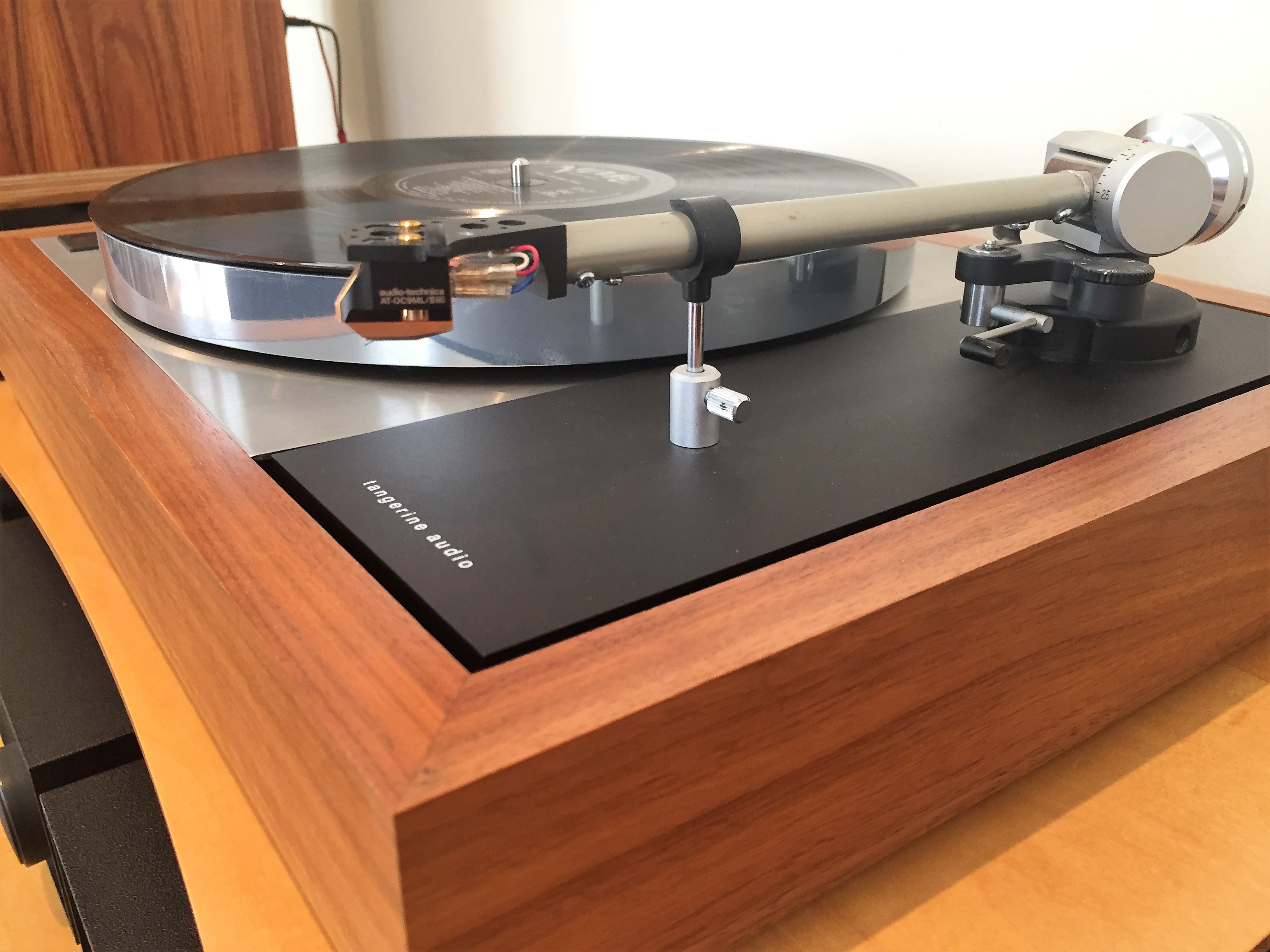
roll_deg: -0.5
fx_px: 1064
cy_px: 476
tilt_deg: -24.2
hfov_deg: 61.7
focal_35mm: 29
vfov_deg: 48.2
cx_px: 635
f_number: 2.2
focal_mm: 4.15
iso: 125
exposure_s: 1/33
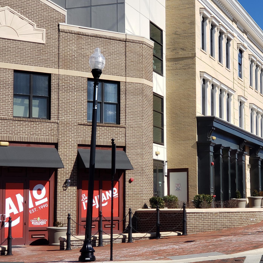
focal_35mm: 67
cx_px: 169
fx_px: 576
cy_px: 133
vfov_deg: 25.7
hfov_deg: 25.6
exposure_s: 1/829
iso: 32
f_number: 2.4
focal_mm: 6
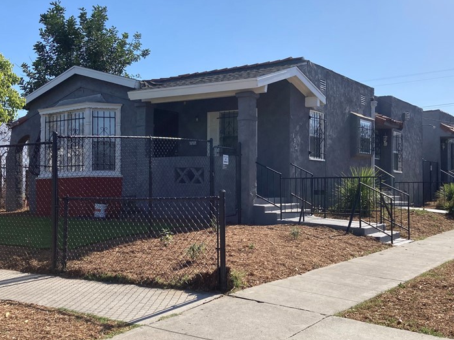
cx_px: 246
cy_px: 191
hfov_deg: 45.7
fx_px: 538
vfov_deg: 35.1
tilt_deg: +0.4
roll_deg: +0.5
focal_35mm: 41
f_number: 1.8
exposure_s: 1/2525
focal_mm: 3.99
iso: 20
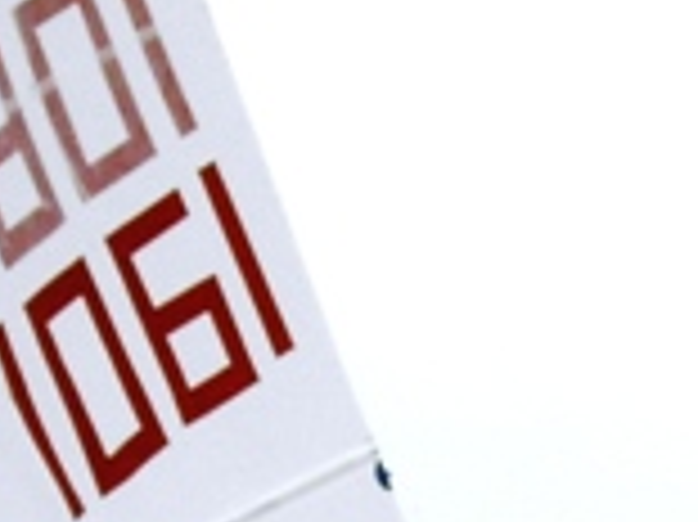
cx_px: 851
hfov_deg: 4.9
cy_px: 1030
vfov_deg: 3.7
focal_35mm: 401
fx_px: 8080
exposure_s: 1/250
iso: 100
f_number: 9.5
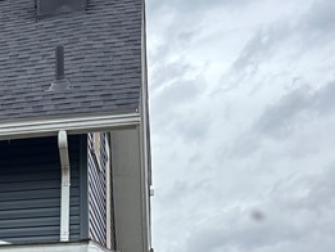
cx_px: -254
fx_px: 988
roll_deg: -0.5
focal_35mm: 102
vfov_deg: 14.1
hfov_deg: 16.4
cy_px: 306
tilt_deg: +5.7
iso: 50
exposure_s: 1/1139
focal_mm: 5.96
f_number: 1.6
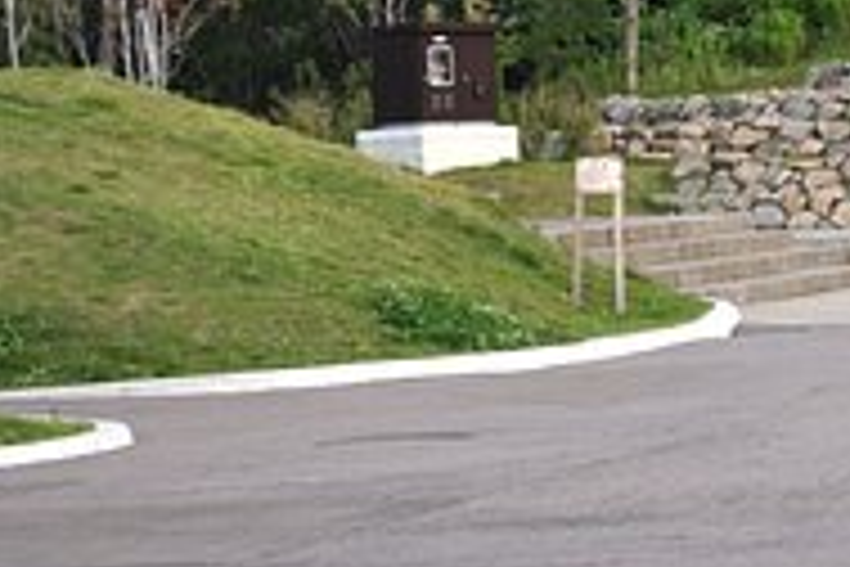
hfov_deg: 10.4
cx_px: 998
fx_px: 4604
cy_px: 36
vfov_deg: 7.0
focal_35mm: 195
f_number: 7.1
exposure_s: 1/160
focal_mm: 48
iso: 200
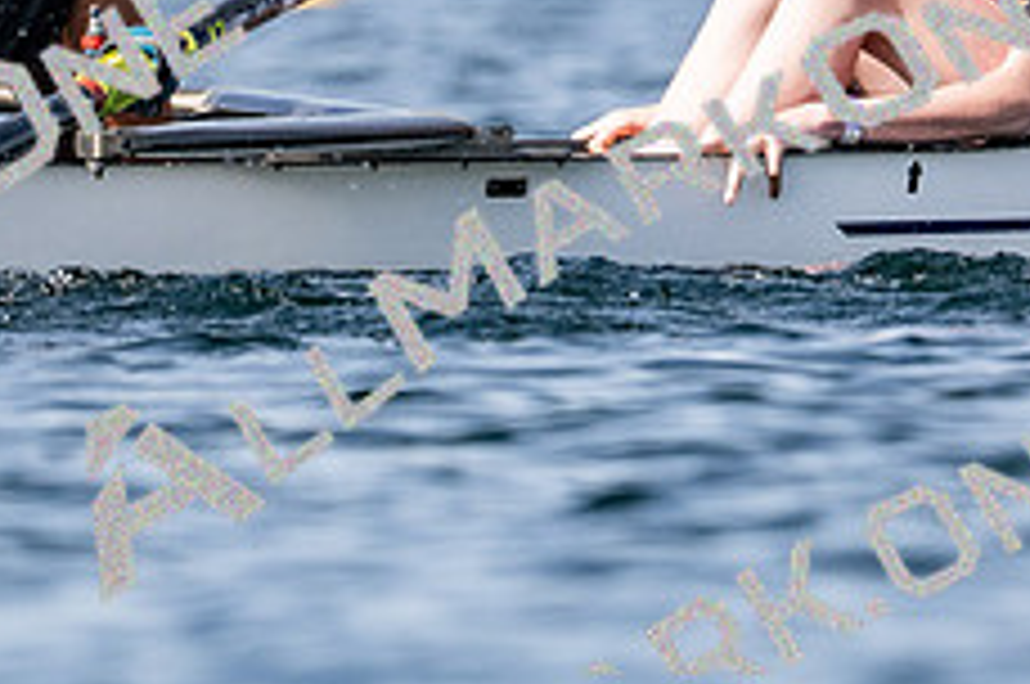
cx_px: 994
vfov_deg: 0.9
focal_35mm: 1519
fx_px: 43399
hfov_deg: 1.4
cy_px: -94
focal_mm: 400
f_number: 4.5
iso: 220
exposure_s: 1/2500
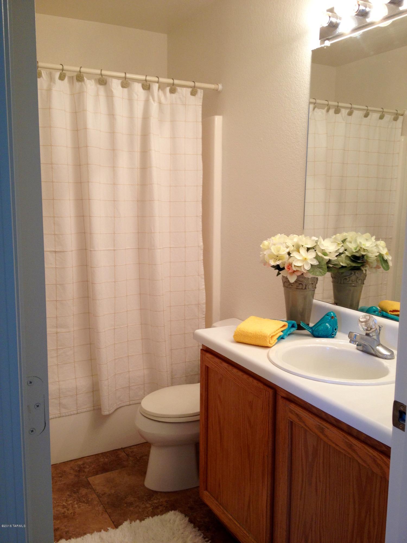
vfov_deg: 52.6
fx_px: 549
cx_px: 204
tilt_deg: -8.0
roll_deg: -1.3
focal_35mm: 35
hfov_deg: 40.7
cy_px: 272
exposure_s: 1/30
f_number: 2.4
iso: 50
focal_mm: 4.28
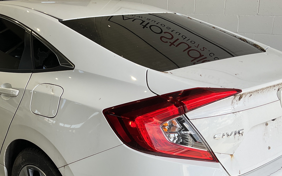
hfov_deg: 38.5
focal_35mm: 52
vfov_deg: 24.5
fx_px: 400
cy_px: 140
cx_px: 97
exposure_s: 1/200
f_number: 1.8
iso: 20
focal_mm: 3
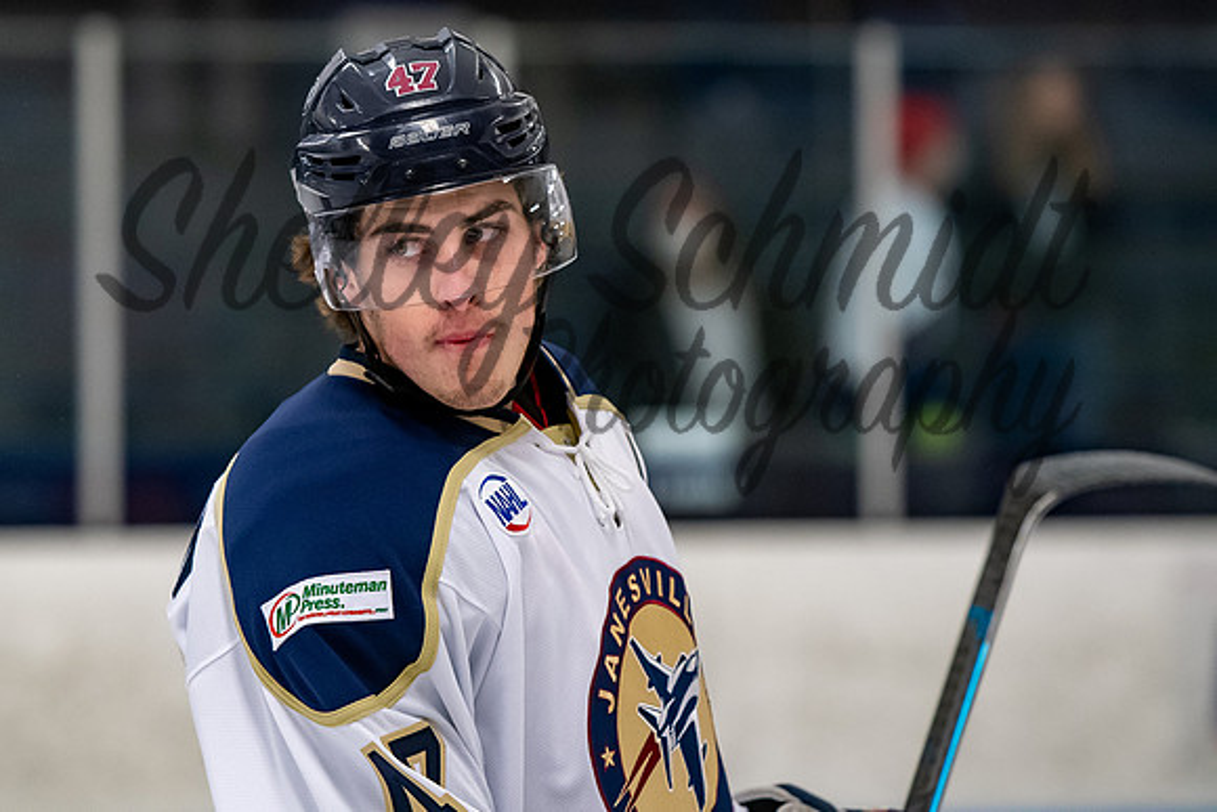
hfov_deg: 7.5
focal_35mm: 275
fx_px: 9312
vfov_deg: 5.0
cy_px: 331
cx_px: 496
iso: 2000
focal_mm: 155
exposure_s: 1/800
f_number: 3.2
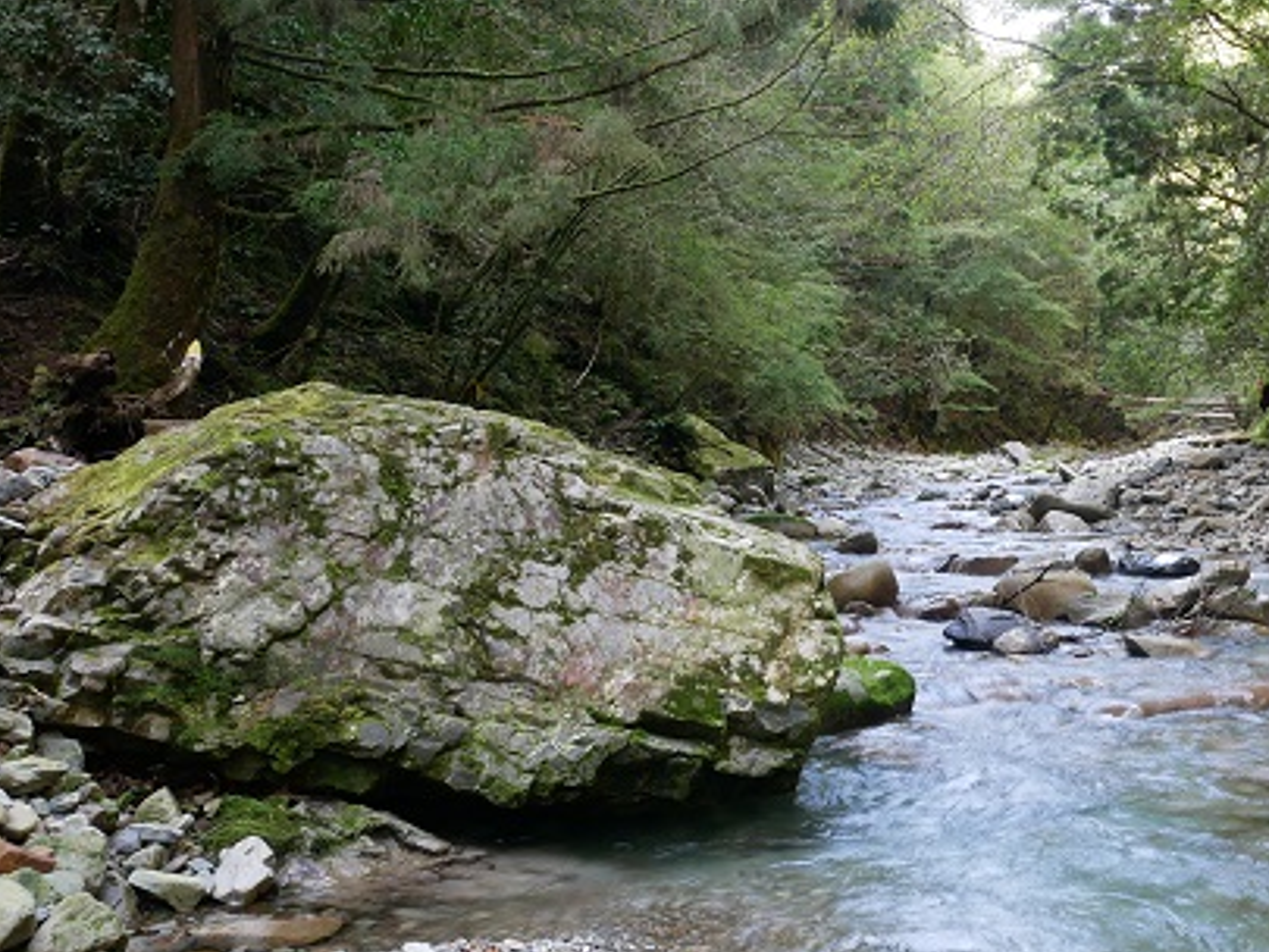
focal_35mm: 40
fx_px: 1467
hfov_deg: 44.6
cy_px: 370
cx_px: 1004
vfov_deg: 35.8
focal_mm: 12
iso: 200
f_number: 8
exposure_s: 1/5
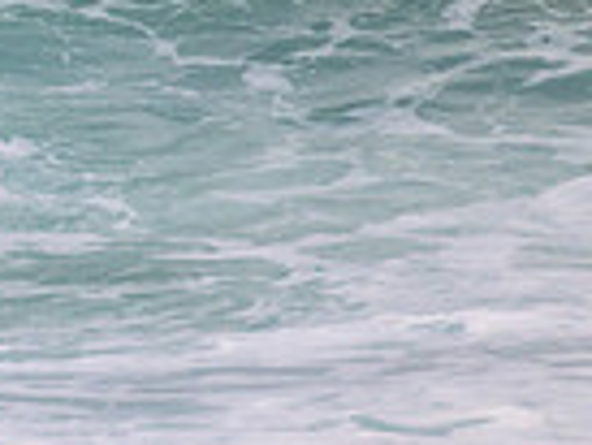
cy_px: -283
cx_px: -575
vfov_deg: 0.5
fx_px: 55613
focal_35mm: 3249
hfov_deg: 0.6
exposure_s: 1/2000
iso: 900
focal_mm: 800
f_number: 11
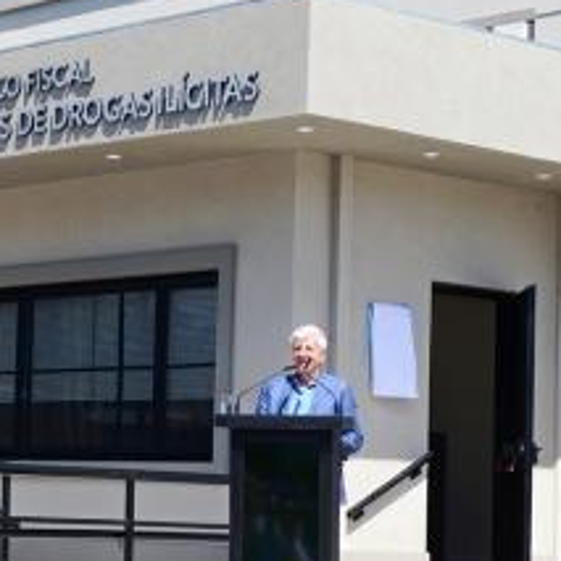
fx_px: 2292
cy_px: 317
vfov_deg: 14.0
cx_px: 61
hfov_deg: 13.8
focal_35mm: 125
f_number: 14
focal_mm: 70
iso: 250
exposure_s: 1/200
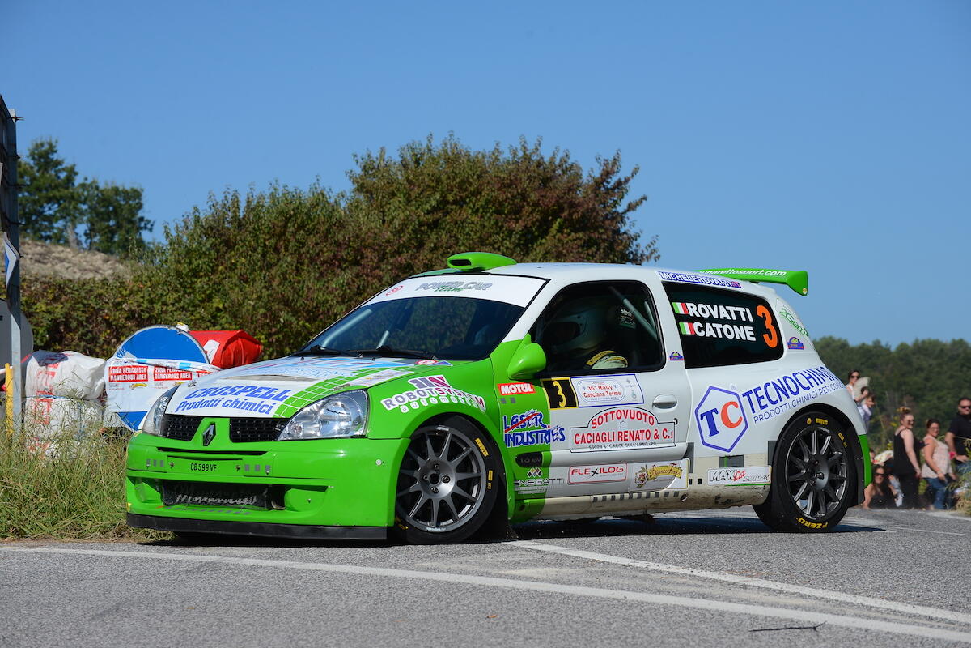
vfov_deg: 11.8
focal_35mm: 116
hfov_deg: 17.6
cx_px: 486
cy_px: 324
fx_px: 3129
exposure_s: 1/1500
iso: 400
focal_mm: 116
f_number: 11
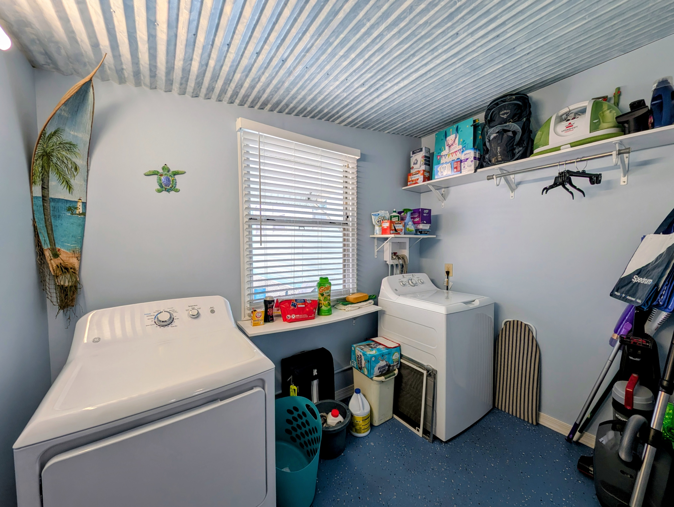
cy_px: 254
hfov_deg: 110.5
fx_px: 234
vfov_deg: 94.6
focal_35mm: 12
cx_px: 337
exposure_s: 1/147
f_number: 1.95
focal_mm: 2.23
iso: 37
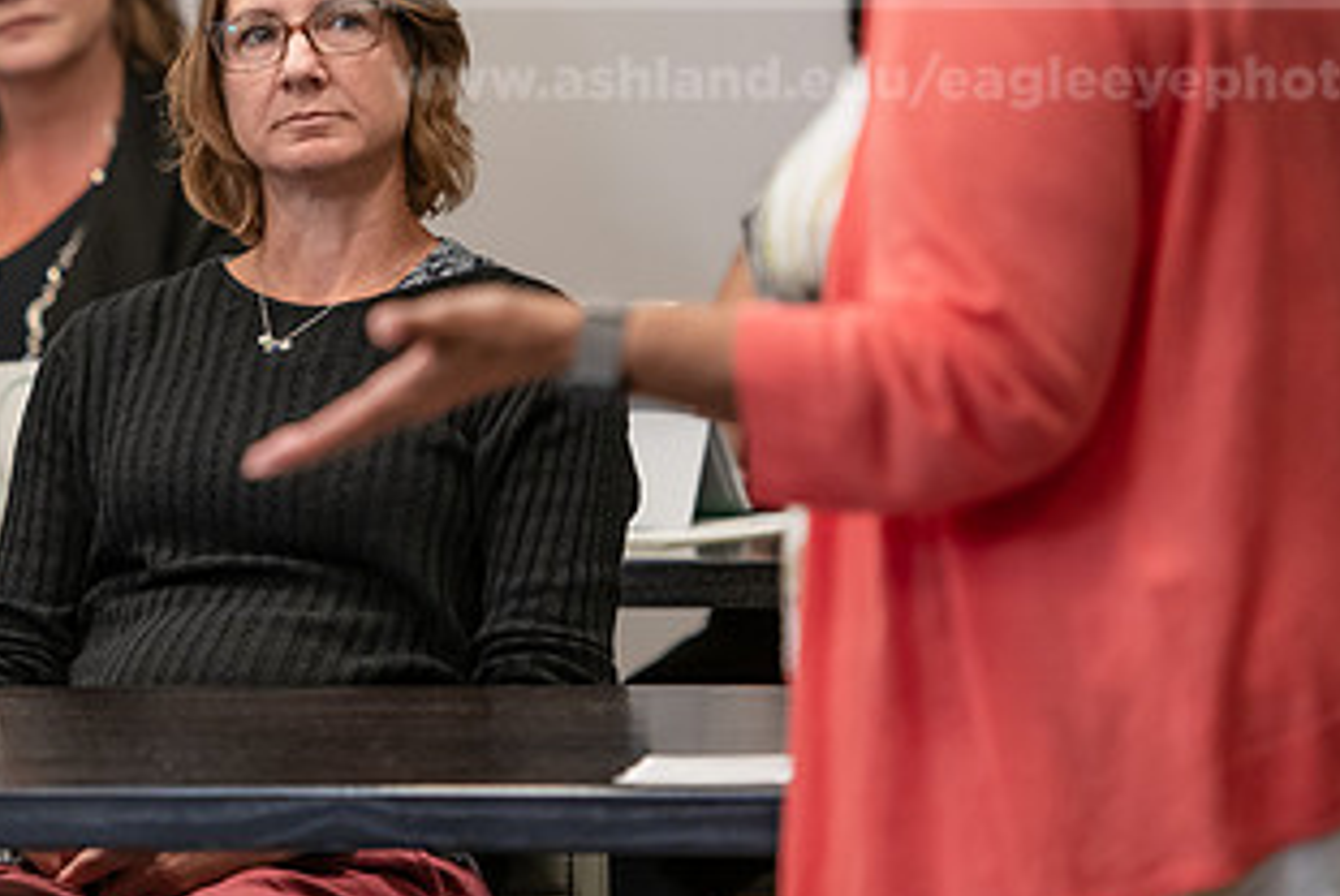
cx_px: 194
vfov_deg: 5.3
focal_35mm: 261
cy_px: 170
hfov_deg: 7.9
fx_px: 9724
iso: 800
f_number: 2.8
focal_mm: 140
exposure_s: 1/200
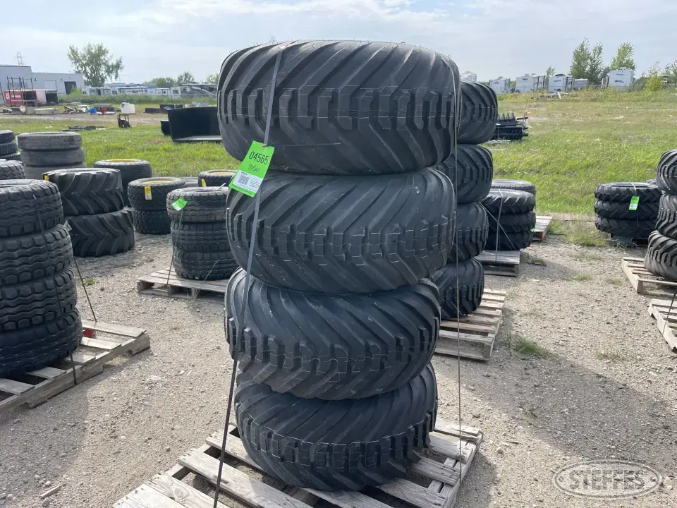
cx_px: 338
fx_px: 508
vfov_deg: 53.1
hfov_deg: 67.3
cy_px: 254
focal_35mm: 26
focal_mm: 5.1
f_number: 1.6
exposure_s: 1/1140
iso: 32
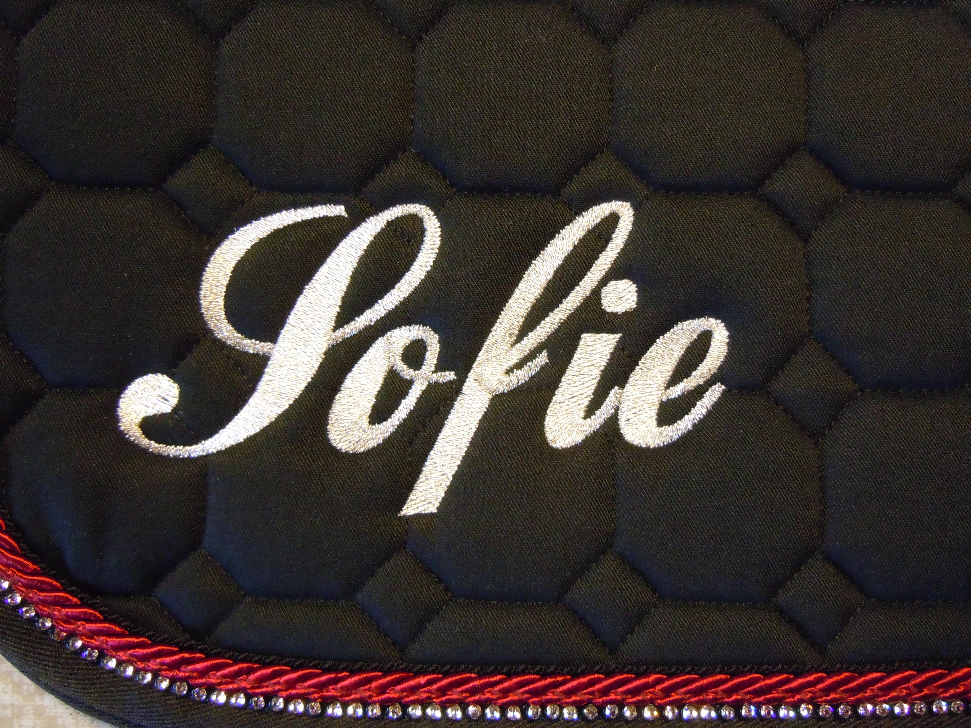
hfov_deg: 60.0
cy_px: 364
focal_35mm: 30
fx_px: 842
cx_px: 486
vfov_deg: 46.8
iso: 800
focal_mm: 5.4
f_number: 3.5
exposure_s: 1/50
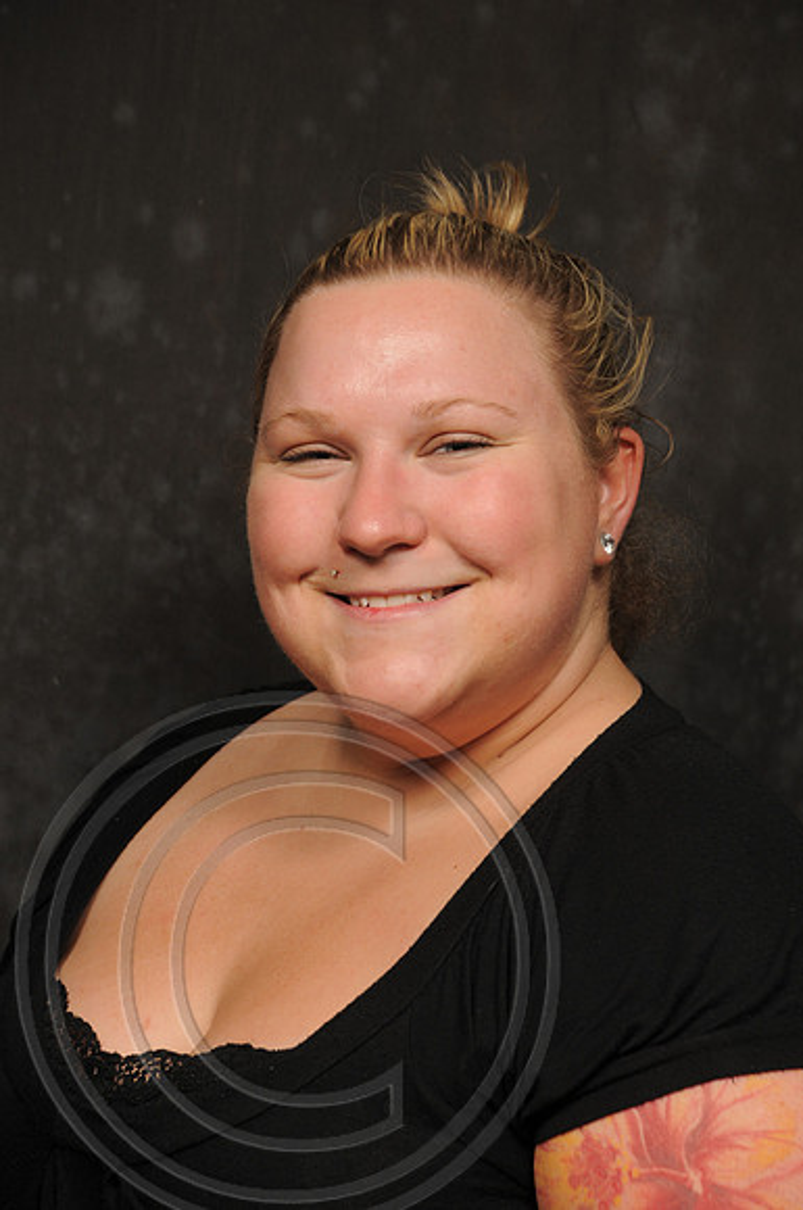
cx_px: 402
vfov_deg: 15.2
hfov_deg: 10.1
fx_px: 4530
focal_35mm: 135
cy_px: 605
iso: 200
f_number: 7.1
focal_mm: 90
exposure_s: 1/100
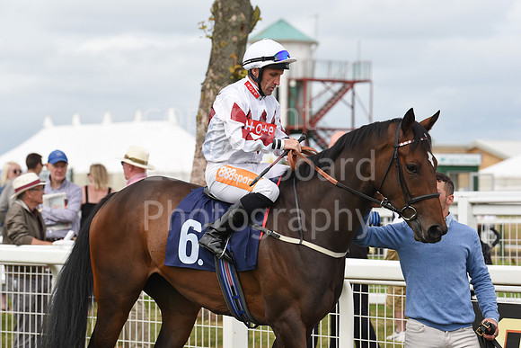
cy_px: 174
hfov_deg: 13.7
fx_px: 2171
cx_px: 260
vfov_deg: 9.2
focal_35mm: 150
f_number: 5.6
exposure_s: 1/1600
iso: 400
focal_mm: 150
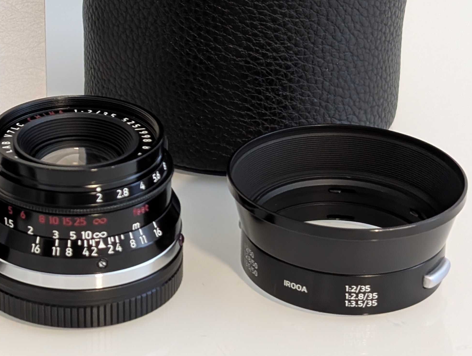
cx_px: 49
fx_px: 1393
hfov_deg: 18.9
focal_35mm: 102
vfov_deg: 14.5
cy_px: 75
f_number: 1.68
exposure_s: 1/30
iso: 406
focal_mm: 6.9
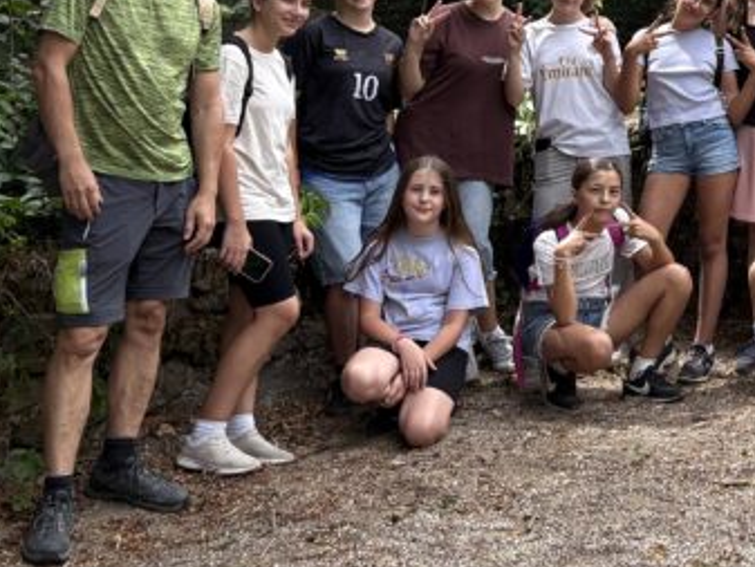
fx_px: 1724
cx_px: 952
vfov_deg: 18.2
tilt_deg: +1.3
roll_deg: +1.3
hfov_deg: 22.4
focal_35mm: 79
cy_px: -7
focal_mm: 5.96
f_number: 1.6
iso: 50
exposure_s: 1/591
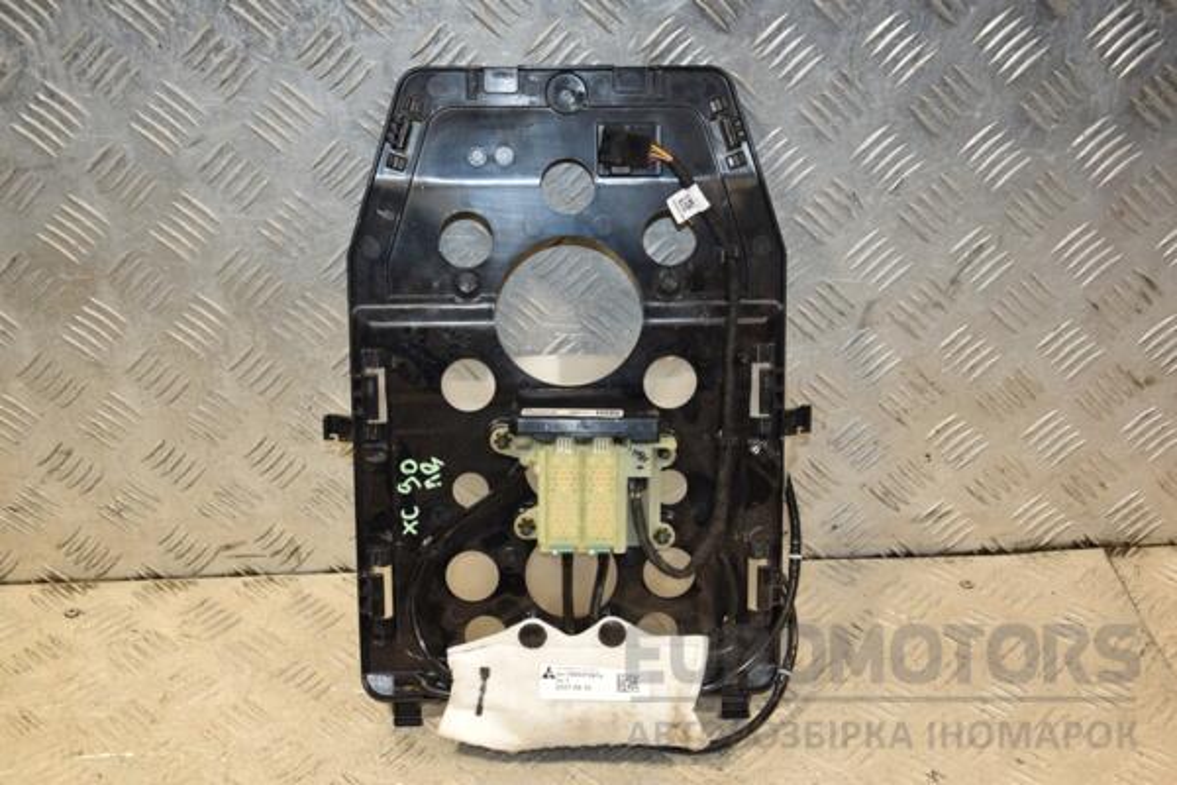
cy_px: 392
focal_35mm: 48
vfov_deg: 28.1
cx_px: 588
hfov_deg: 41.1
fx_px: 1569
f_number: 5
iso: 800
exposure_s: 1/200
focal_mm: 32
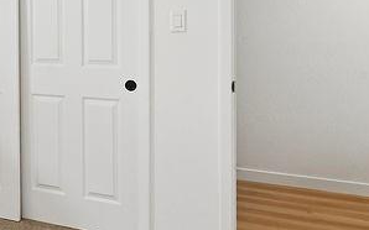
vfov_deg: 25.8
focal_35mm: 49
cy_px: 40
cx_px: -69
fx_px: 493
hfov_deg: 33.7
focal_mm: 14
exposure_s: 1/13
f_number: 11
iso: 200
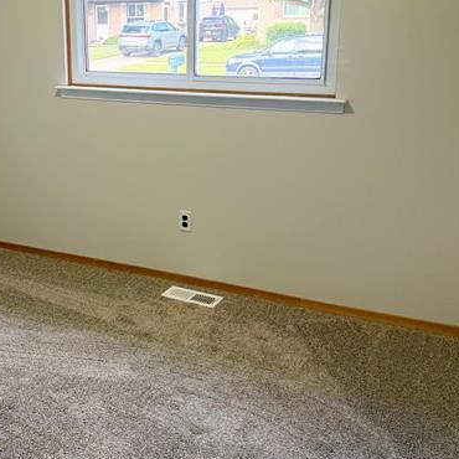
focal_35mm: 44
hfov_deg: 37.6
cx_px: 127
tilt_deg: -12.7
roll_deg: +0.4
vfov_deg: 38.1
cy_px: 177
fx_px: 660
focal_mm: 6.76
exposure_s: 1/60
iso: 200
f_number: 1.78
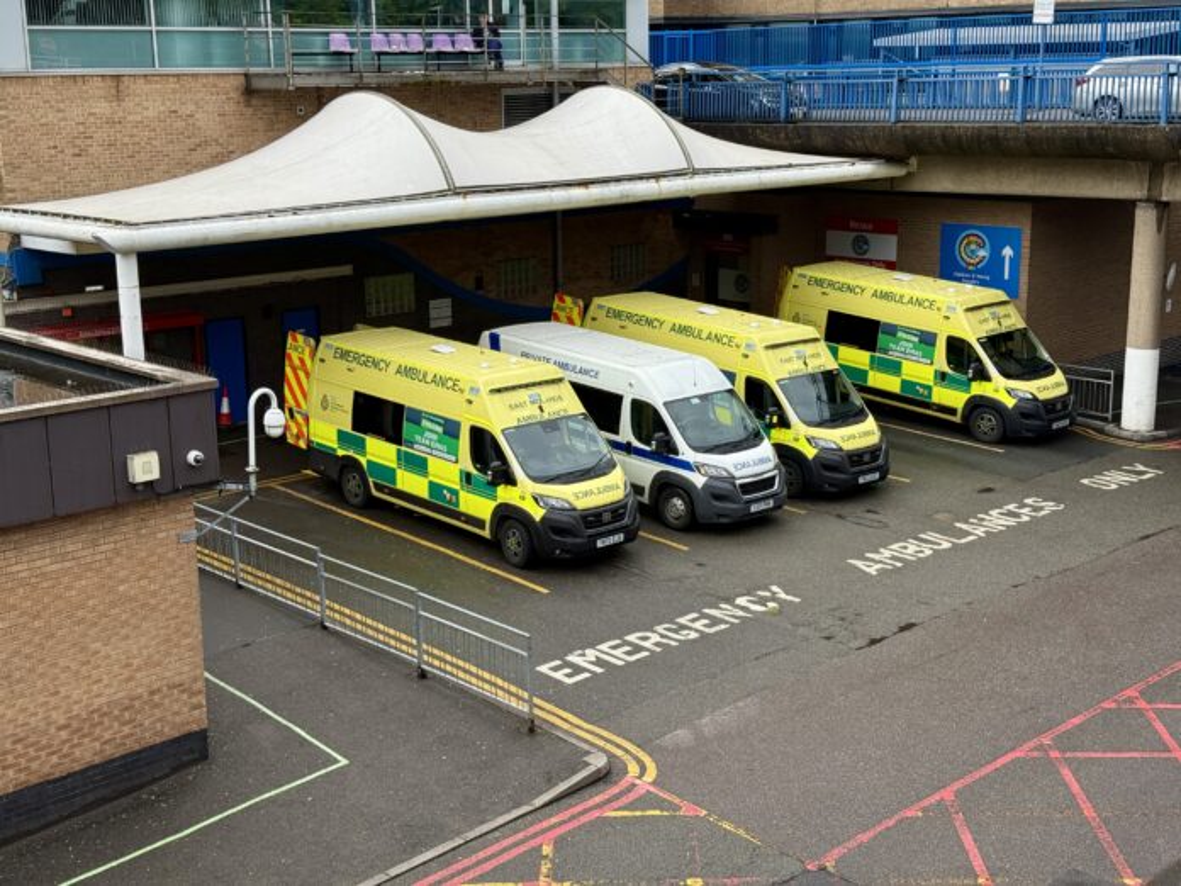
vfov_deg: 30.3
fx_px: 1638
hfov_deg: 39.7
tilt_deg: -12.7
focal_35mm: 48
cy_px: 443
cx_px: 590
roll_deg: +0.7
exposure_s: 1/1795
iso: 64
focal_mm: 6.76
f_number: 1.78
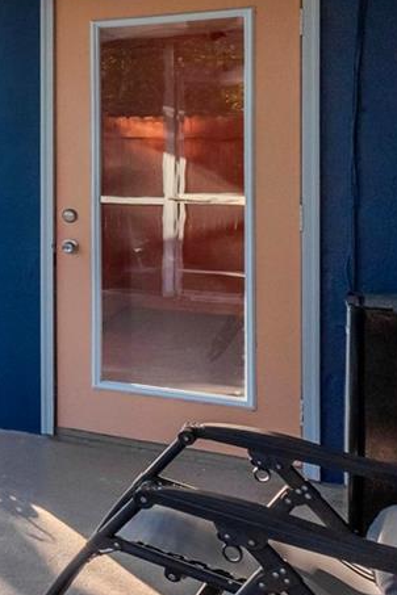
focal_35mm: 53
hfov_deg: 17.7
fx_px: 877
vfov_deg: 36.8
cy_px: 160
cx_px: -405
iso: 500
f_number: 7.1
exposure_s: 1/200
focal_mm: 10
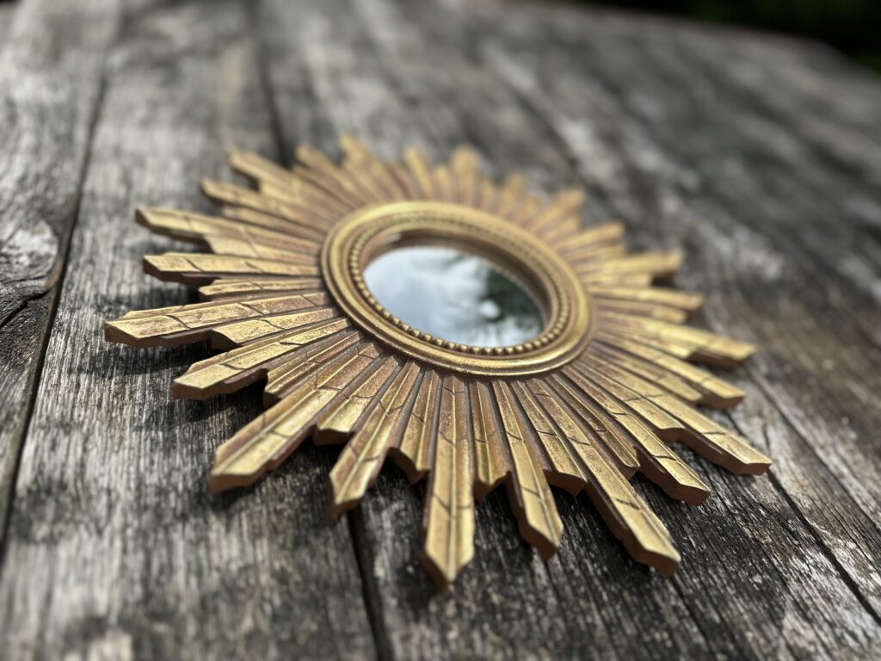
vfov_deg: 56.8
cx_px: 440
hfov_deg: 71.6
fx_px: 611
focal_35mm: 24
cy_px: 330
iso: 80
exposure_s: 1/4348
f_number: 1.78
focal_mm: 6.86
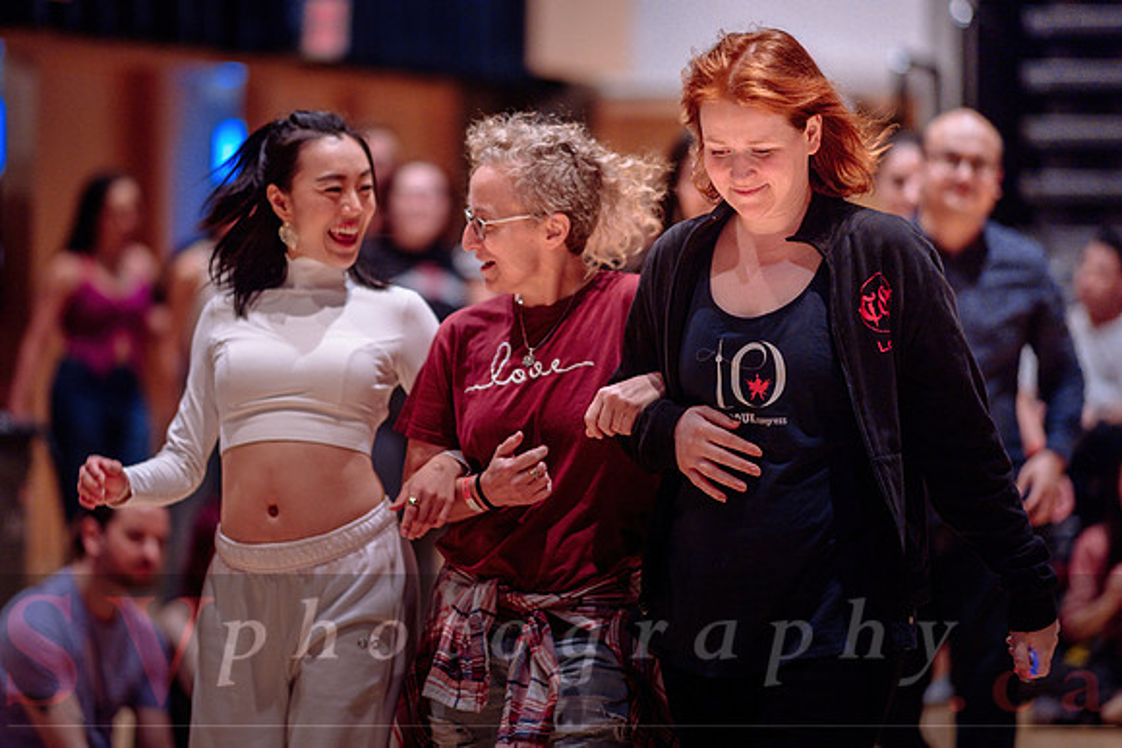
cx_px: 497
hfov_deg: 16.8
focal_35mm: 122
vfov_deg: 11.3
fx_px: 3793
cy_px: 315
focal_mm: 105
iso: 2000
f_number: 1.4
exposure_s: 1/250
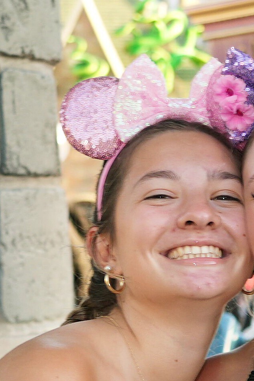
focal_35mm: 152
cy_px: 386
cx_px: 330
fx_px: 1607
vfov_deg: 13.3
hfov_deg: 8.9
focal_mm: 36
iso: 100
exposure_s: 1/80
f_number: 4.5
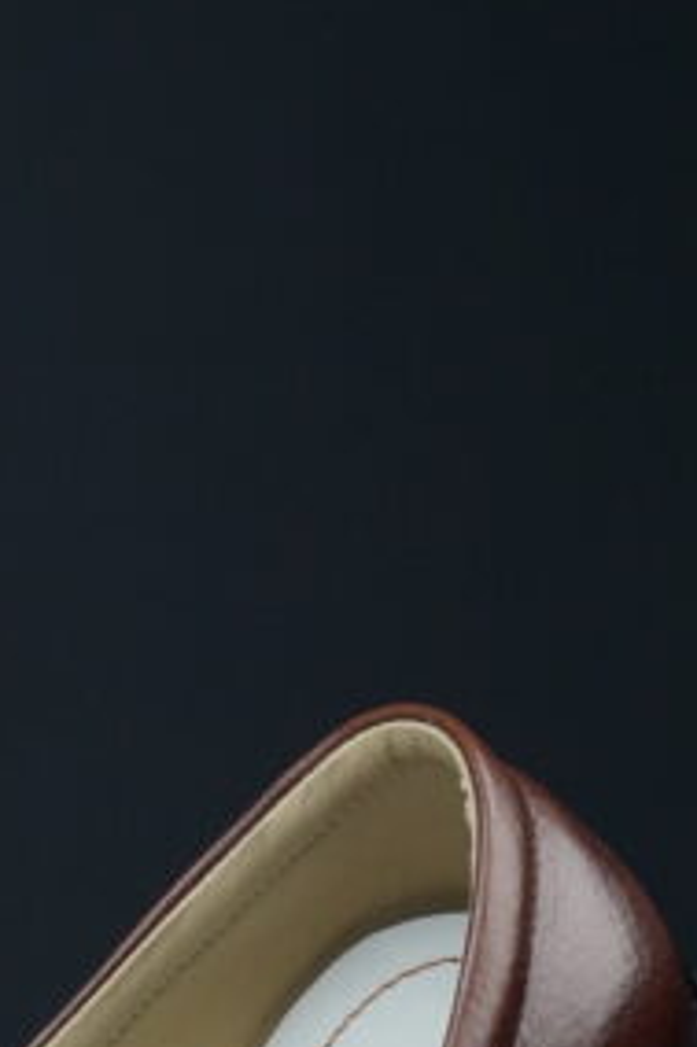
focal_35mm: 201
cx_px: 299
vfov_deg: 10.1
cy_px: 1228
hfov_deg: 6.8
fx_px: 5852
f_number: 10
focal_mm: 63.4
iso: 1000
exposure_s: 1/100
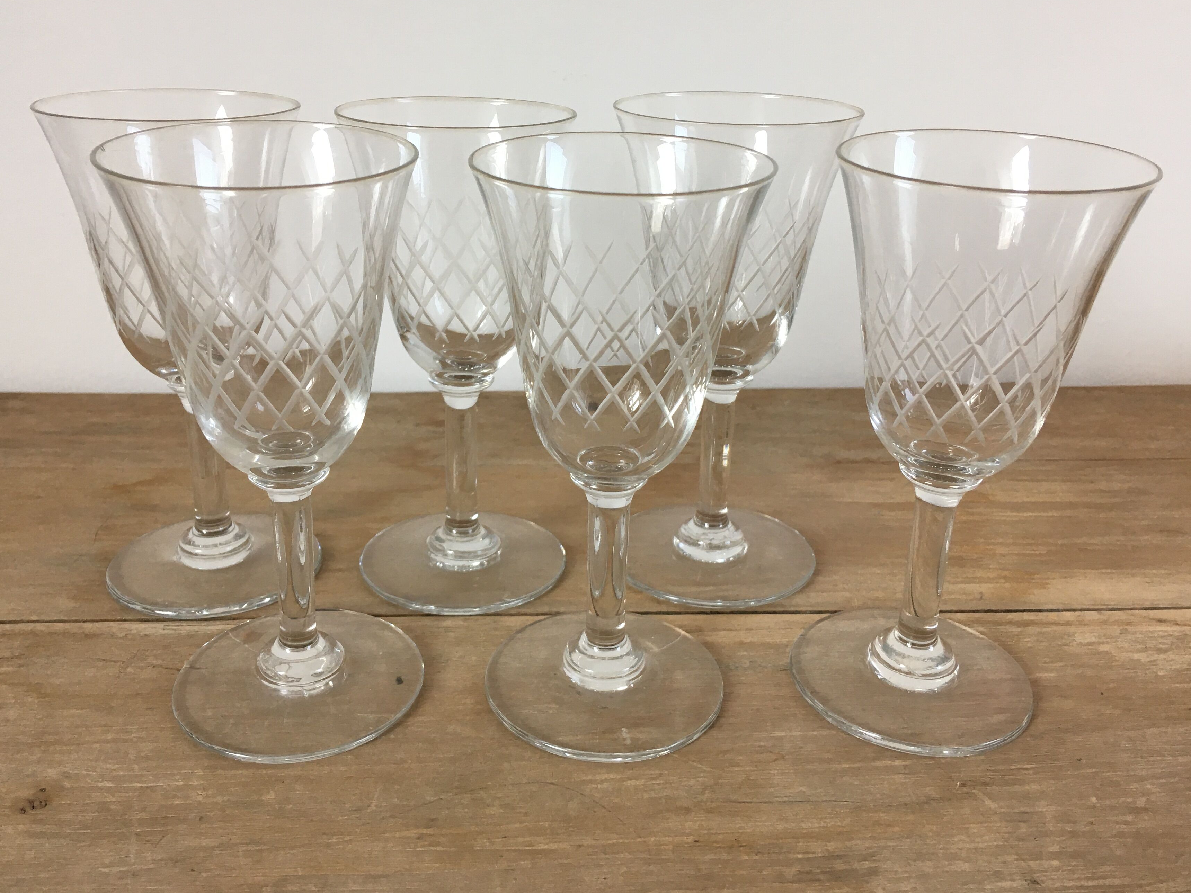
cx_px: 571
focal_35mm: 34
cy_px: 392
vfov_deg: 41.7
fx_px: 1170
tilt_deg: -18.2
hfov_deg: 53.9
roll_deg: -0.7
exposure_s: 1/33
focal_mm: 4.15
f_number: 2.2
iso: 25
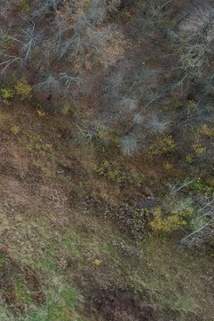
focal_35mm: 66
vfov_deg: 29.6
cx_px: -234
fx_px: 589
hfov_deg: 15.6
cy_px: 52
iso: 100
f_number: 2.8
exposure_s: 1/400
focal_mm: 8.38
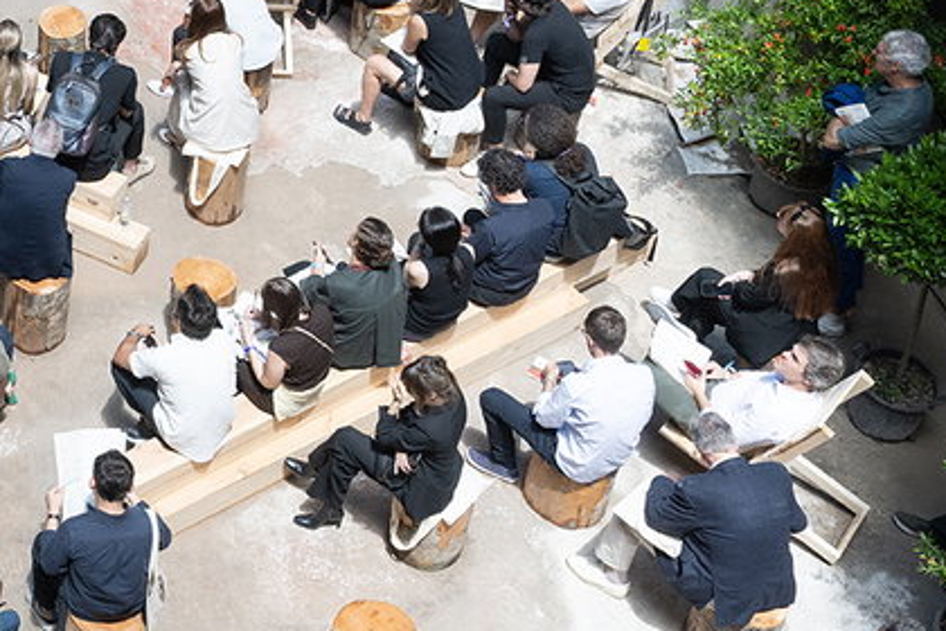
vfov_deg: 16.6
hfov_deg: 22.8
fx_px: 2102
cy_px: -60
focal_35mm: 80
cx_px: -261
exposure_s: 1/500
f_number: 6.3
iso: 640
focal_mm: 24
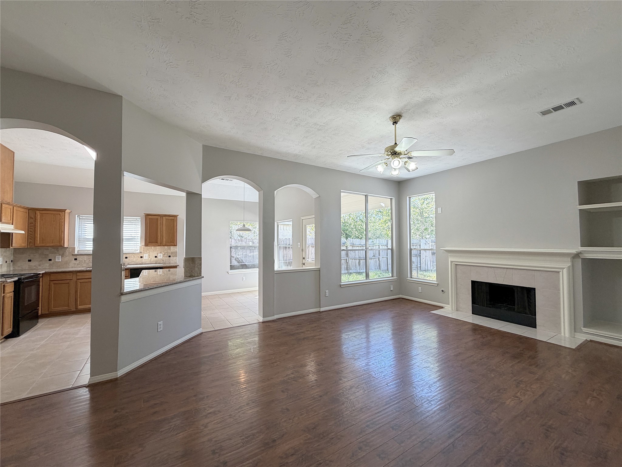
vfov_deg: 85.7
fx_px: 252
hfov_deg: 102.1
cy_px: 234
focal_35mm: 14
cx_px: 311
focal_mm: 2.22
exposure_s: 1/120
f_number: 2.2
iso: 125
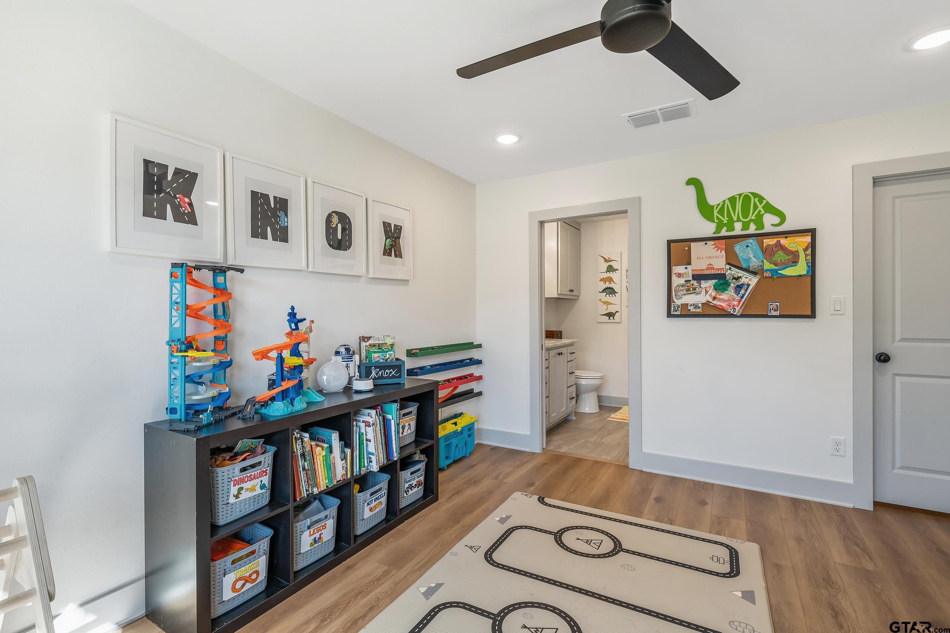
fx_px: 422
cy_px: 316
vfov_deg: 73.8
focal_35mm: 16
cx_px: 475
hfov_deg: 96.7
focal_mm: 16
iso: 800
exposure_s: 1/50
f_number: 8
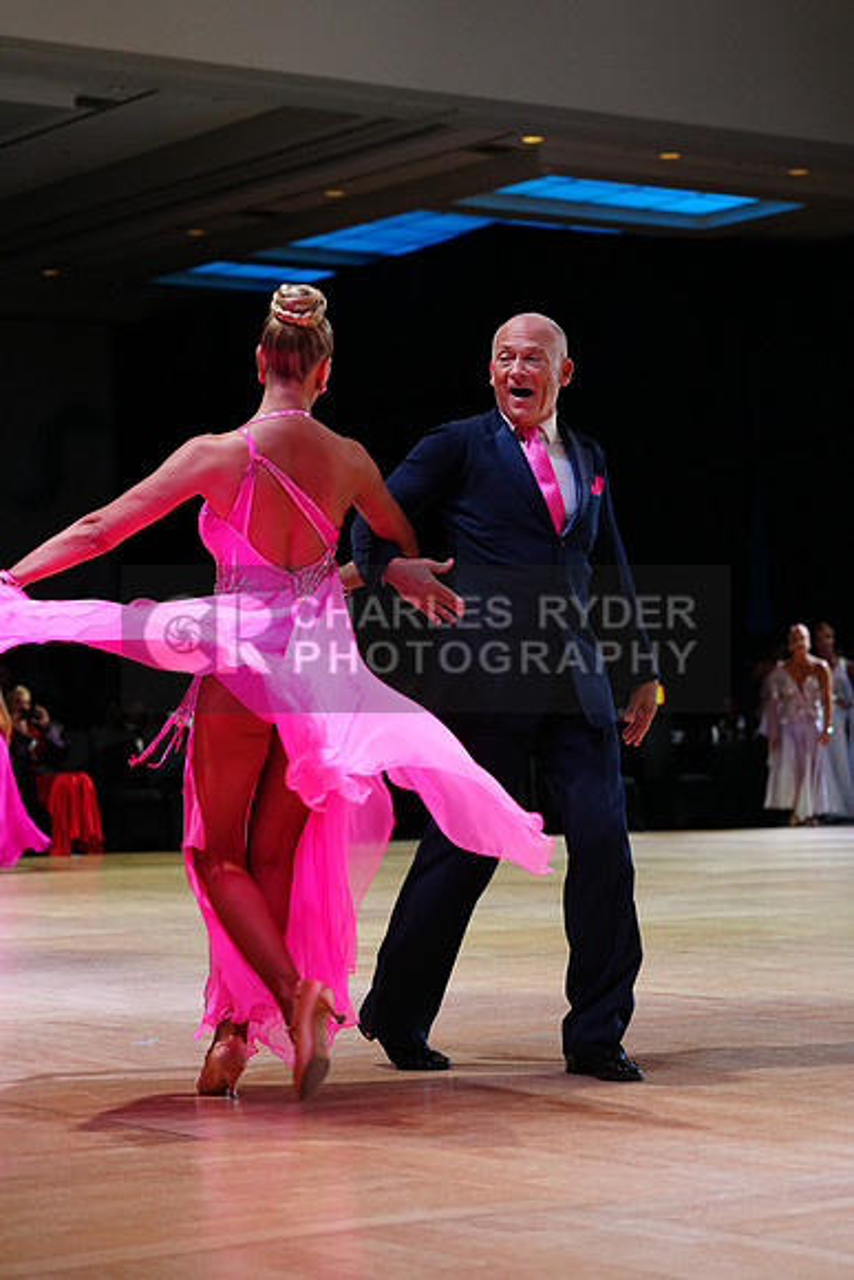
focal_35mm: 83
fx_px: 2951
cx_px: 427
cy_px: 640
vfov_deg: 24.5
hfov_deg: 16.5
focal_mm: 83
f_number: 4
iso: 2500
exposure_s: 1/320
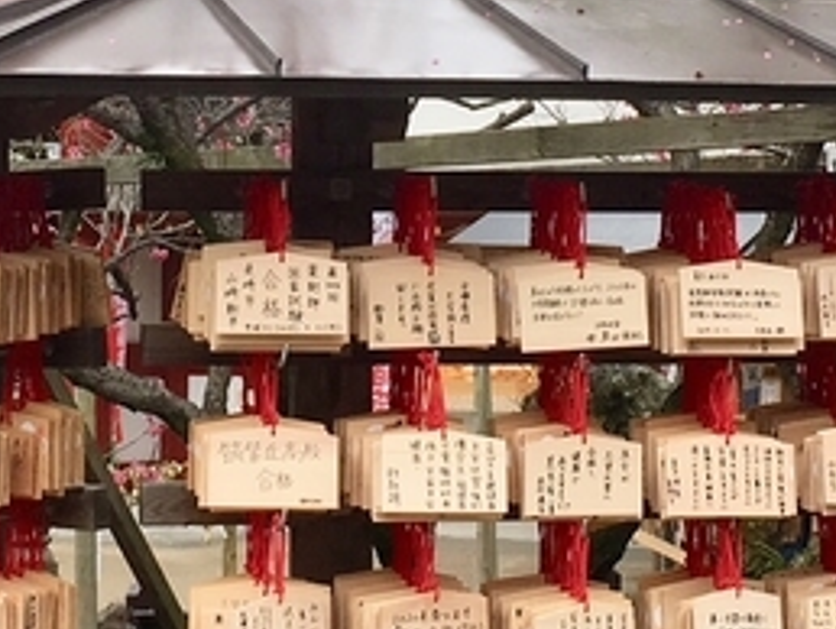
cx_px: 363
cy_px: 65
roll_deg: -0.5
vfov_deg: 12.8
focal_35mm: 115
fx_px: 2780
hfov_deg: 17.1
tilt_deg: +4.1
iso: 25
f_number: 2.2
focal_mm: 4.15
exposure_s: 1/151
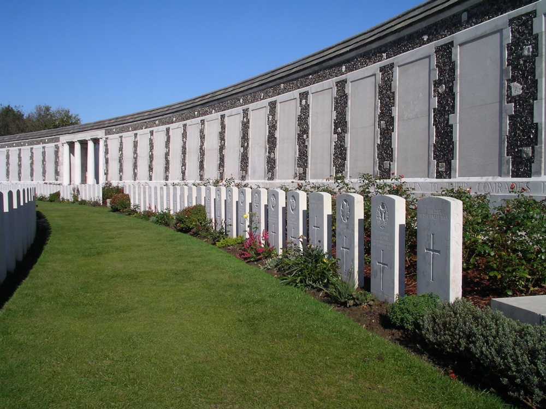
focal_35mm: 37
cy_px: 204
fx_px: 584
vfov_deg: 38.7
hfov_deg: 50.1
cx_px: 273
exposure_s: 1/250
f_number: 6.9
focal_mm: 5.7
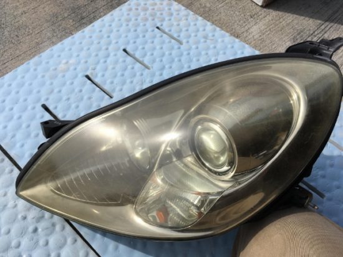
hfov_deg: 61.6
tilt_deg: -60.2
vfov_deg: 48.3
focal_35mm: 29
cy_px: 128
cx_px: 172
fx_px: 287
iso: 25
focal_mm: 4.15
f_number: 2.2
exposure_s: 1/2198
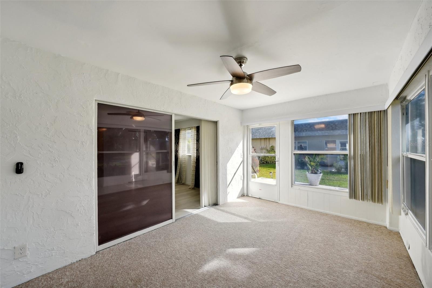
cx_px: 216
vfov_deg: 85.4
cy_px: 144
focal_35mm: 13
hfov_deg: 108.3
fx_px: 156
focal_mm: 13
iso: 400
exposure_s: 1/200
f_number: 8
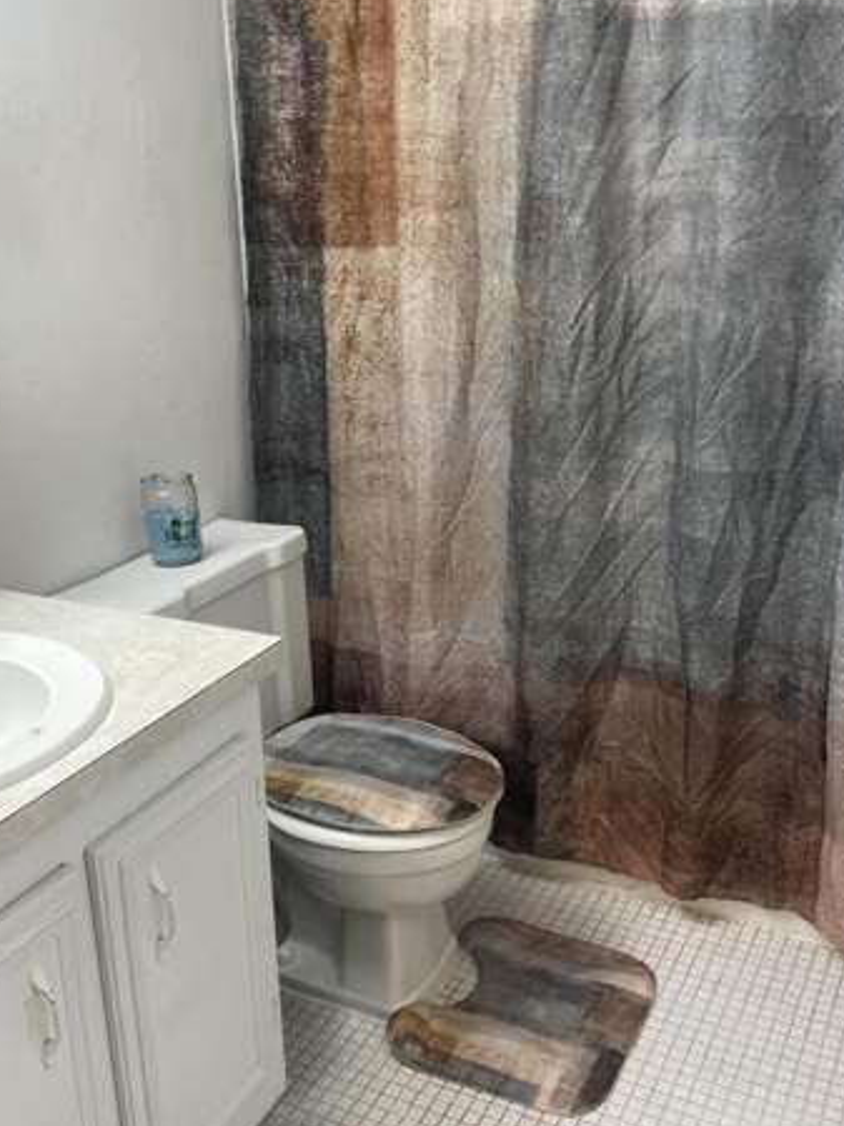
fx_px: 1204
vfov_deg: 50.1
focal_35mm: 37
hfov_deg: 38.6
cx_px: 441
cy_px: 601
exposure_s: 1/60
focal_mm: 4.2
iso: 64
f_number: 1.6
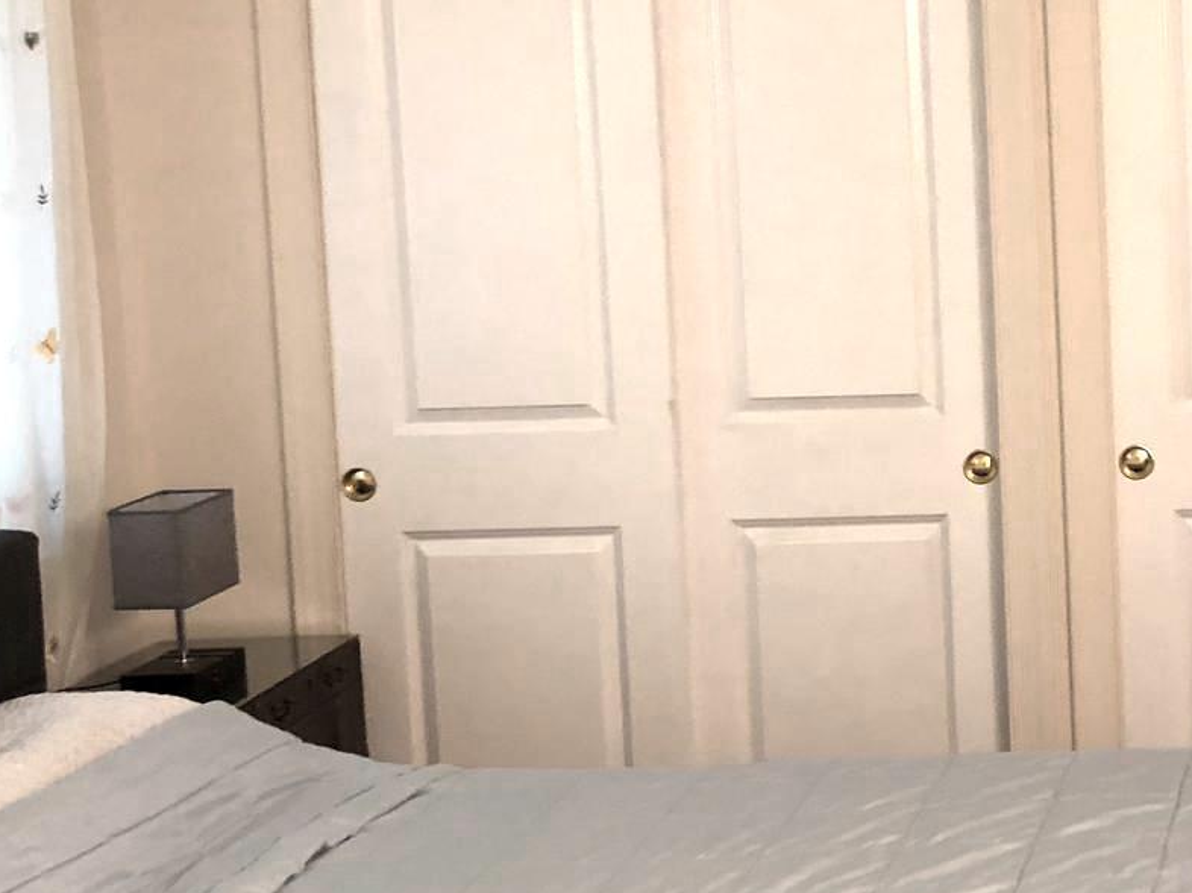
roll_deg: -0.7
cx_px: 1181
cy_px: 376
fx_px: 2513
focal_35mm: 73
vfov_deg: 20.1
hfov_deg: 25.4
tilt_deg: -5.5
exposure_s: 1/15
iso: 64
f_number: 1.8
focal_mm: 3.99
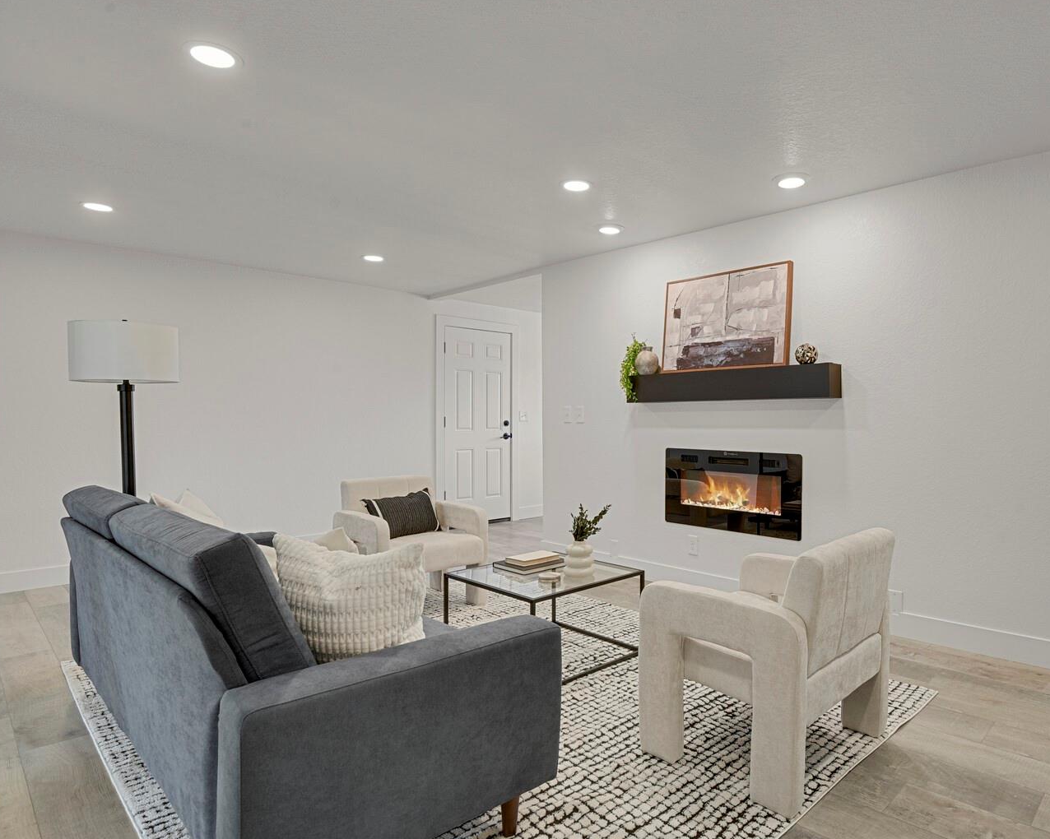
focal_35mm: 20
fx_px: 621
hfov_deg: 79.1
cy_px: 415
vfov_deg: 68.1
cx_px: 650
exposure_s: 1.6
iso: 250
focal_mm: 17
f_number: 8
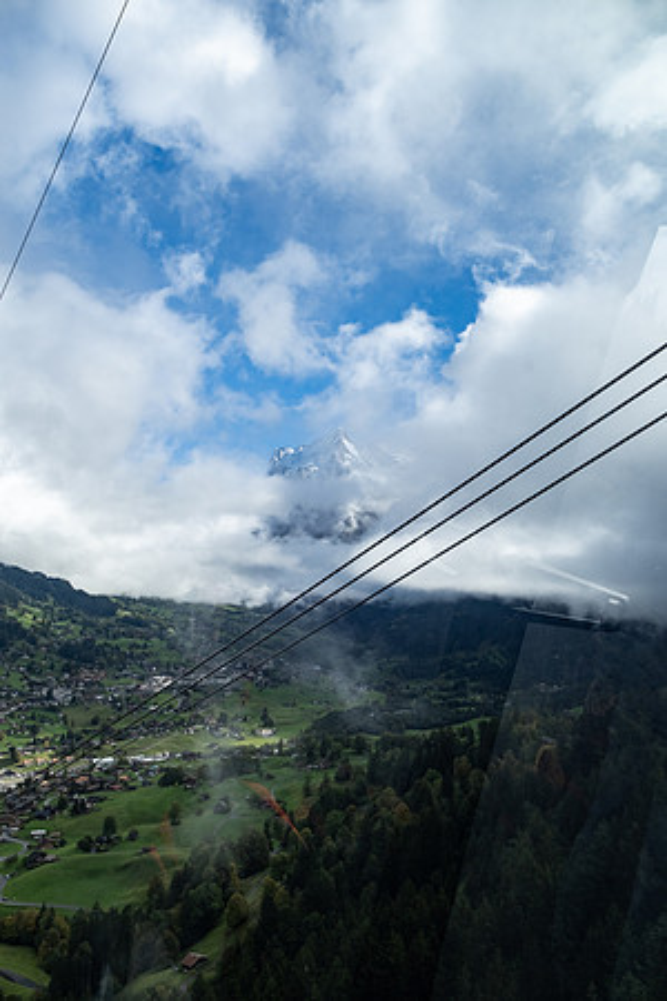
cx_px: 334
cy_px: 500
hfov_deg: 53.1
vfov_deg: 73.7
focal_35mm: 24
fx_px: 667
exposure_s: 1/340
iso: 320
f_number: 4.5
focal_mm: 16
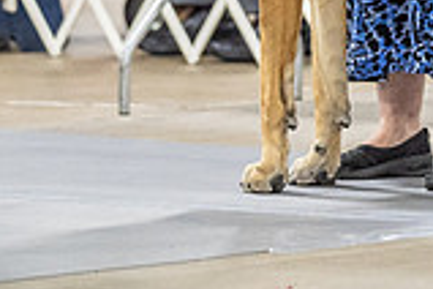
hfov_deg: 3.6
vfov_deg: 2.4
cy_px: -184
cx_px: 346
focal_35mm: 570
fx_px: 6855
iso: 3200
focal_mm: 156
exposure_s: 1/160
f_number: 2.8
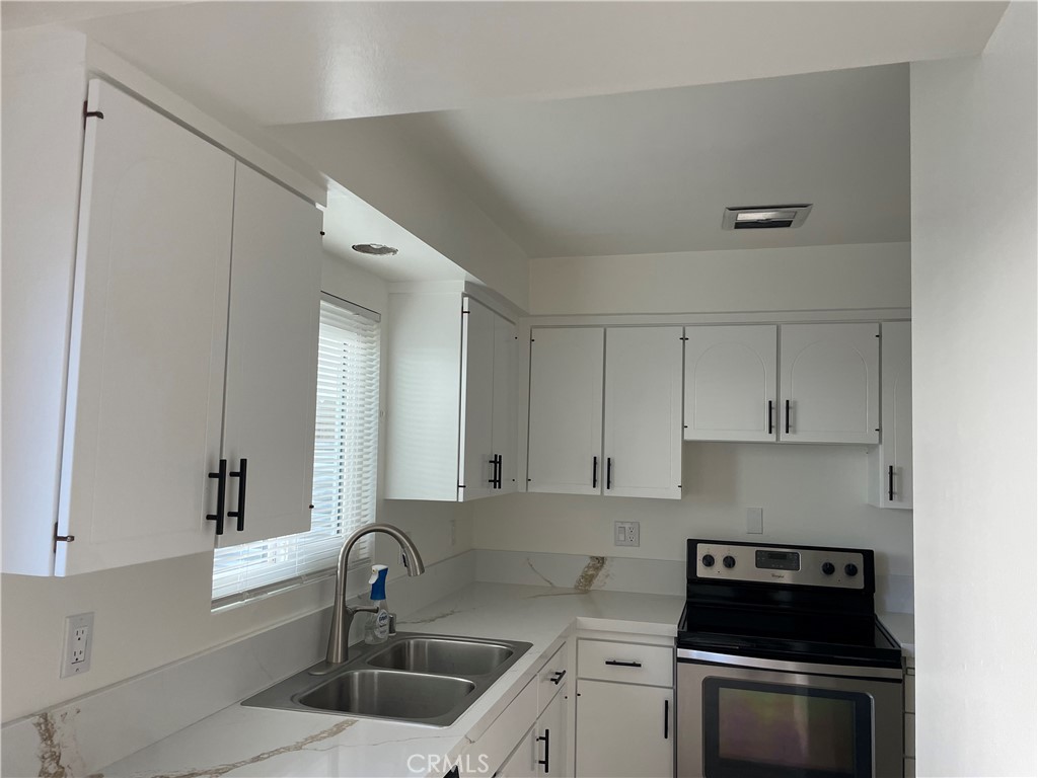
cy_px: 389
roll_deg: -1.4
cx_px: 519
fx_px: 780
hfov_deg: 67.3
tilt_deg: +4.7
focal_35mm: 26
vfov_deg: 53.1
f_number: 1.6
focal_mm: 4.2
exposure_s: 1/121
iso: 100
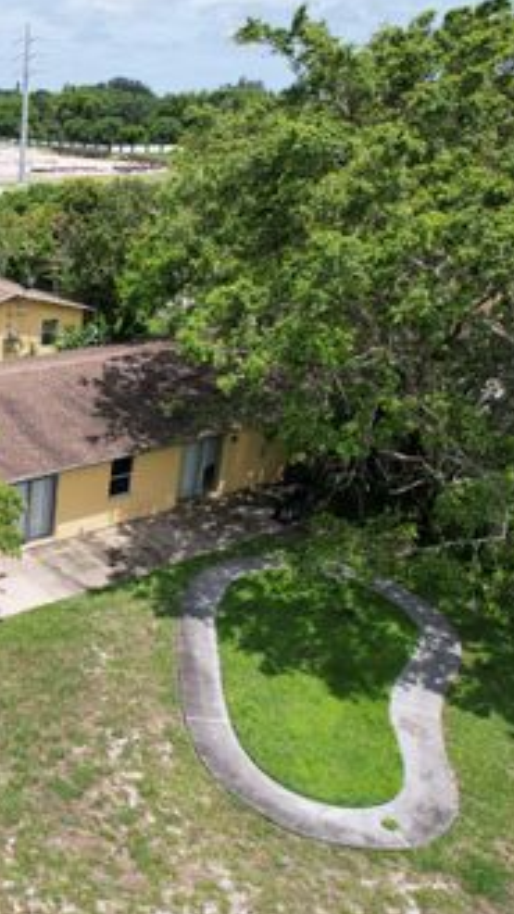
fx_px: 848
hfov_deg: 29.4
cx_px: -89
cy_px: 454
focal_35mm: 35
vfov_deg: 56.6
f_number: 2.8
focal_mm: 8.38
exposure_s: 1/2000
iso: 120
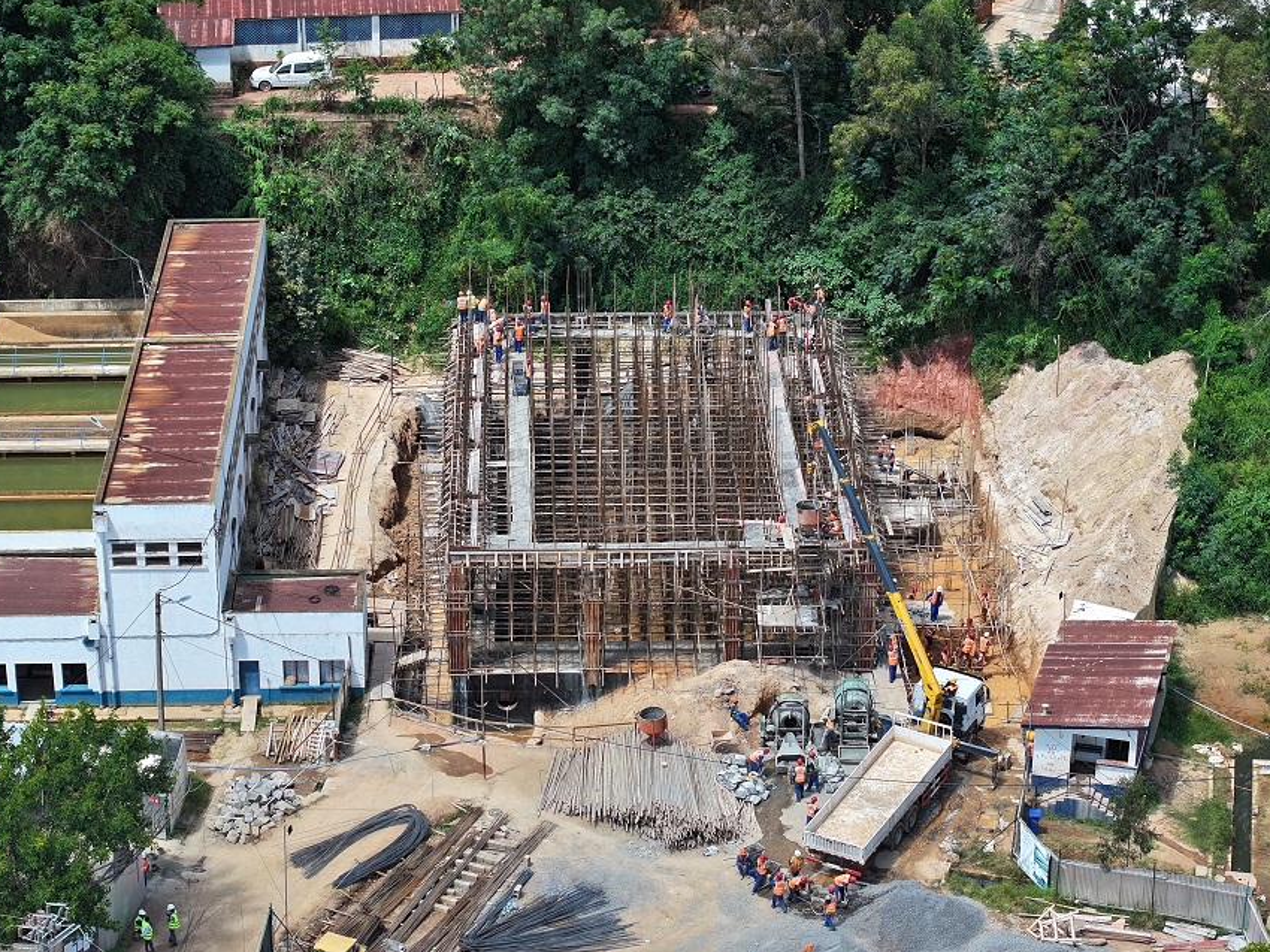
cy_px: 430
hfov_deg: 23.0
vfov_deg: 17.4
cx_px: 586
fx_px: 3118
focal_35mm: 85
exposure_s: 1/500
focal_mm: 19.35
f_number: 2.8
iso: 110
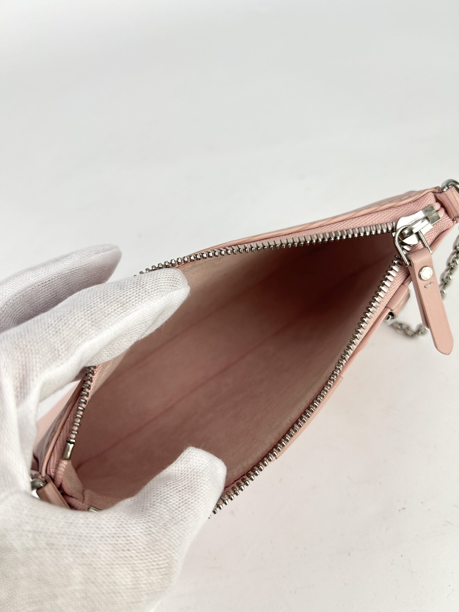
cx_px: 230
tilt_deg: -52.9
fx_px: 460
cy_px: 306
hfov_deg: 53.1
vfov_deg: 67.3
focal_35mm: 26
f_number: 1.5
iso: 32
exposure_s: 1/121
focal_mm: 5.7
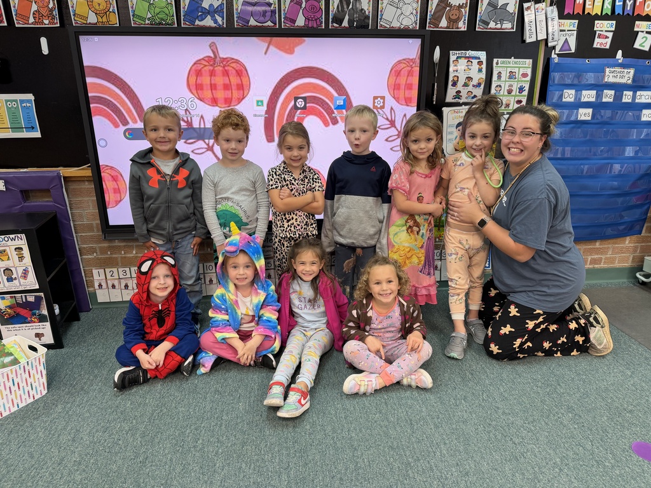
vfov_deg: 56.8
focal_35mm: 24
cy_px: 244
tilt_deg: -18.9
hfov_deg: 71.6
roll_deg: +0.4
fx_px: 451
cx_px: 326
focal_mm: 6.76
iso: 125
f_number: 1.78
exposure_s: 1/60
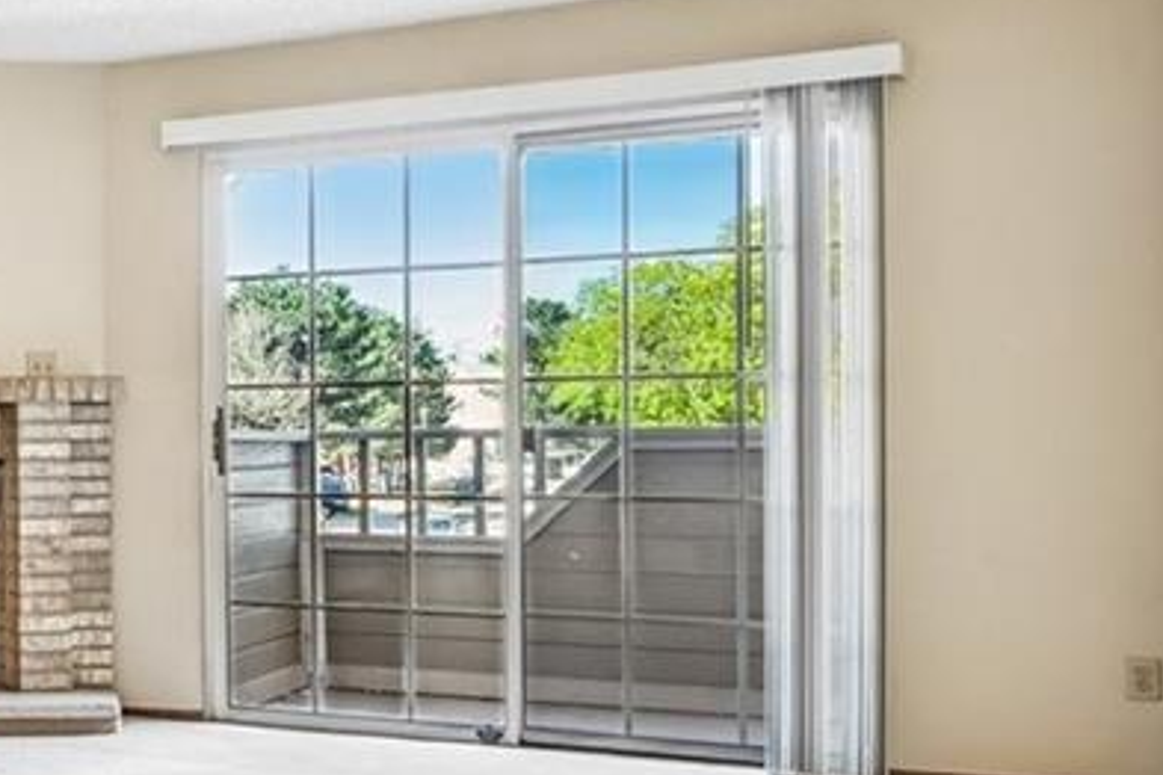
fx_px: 1841
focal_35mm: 57
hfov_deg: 23.9
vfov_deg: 23.8
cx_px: -752
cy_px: 420
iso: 400
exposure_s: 1/10
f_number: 11
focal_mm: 14
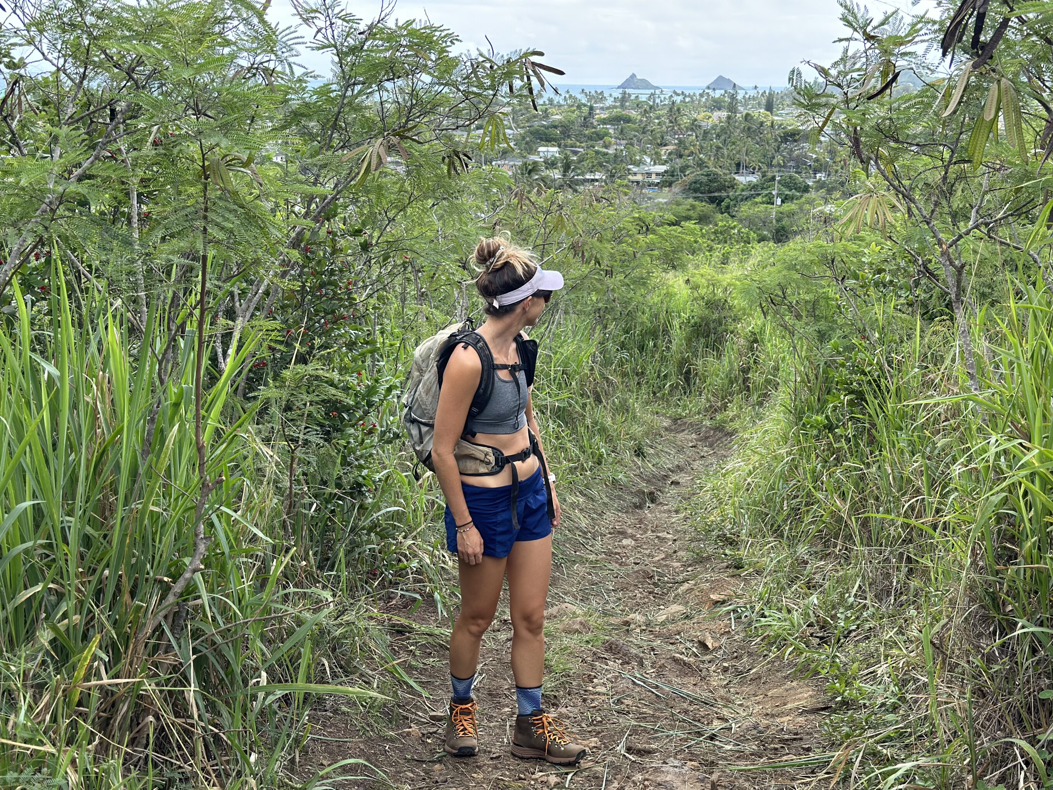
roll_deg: -0.6
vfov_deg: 30.3
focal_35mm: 48
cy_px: 395
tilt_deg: -13.4
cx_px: 526
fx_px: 1460
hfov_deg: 39.7
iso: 80
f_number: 1.78
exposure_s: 1/1242
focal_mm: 6.86
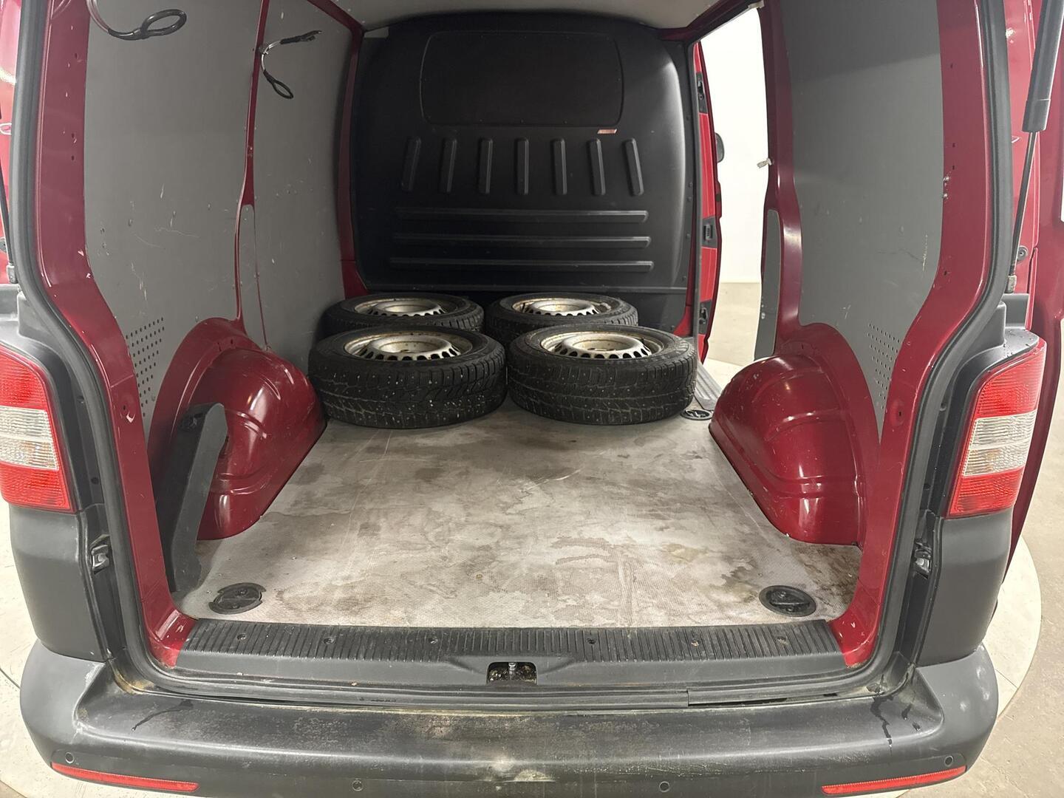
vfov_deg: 56.8
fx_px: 738
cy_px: 399
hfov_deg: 71.6
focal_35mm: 24
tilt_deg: -20.3
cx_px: 532
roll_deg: -1.8
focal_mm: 6.76
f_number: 1.78
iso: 640
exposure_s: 1/50
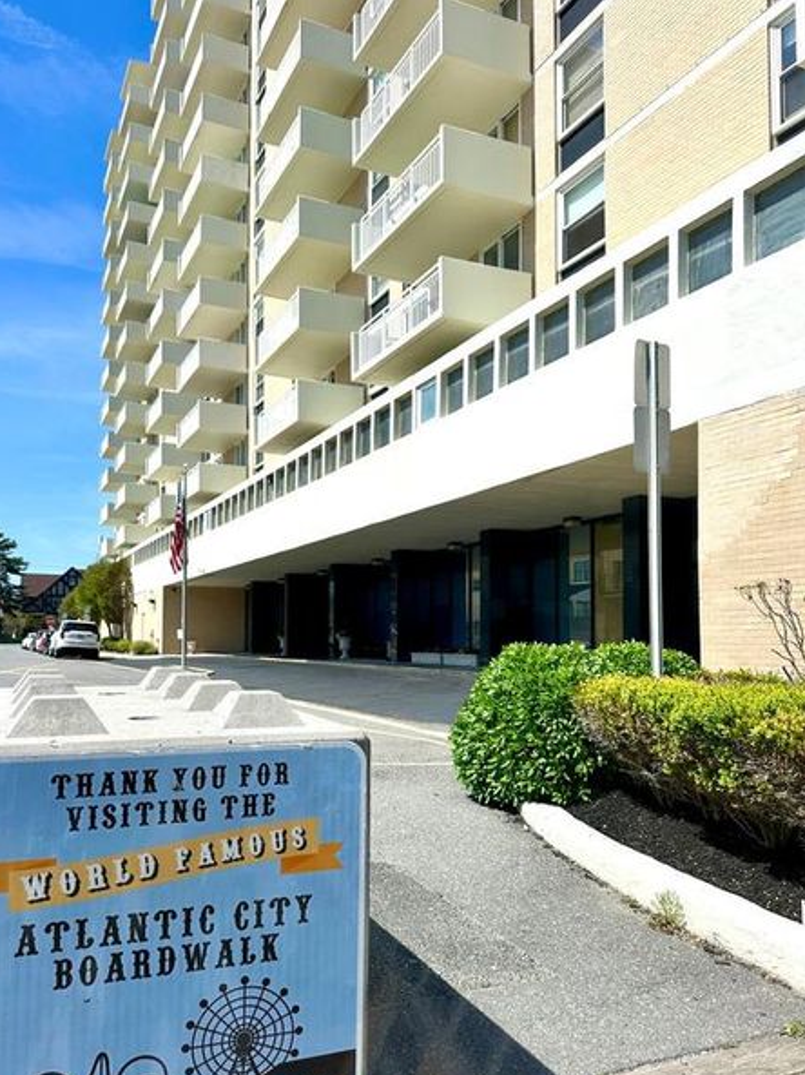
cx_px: 361
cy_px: 603
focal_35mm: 27
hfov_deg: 51.2
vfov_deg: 65.1
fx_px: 838
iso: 80
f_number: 1.78
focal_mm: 6.86
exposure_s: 1/5848
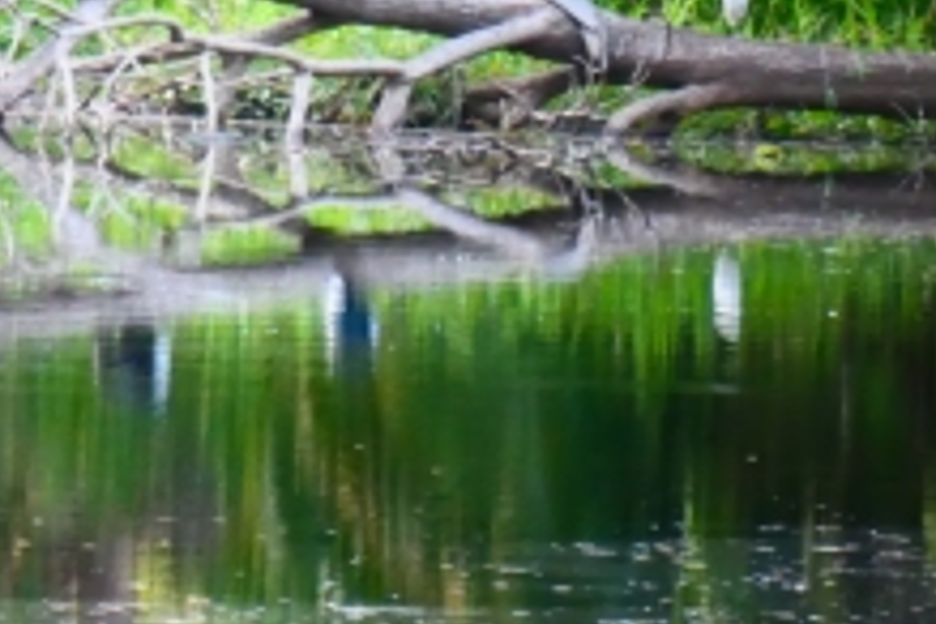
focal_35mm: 1193
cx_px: -150
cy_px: 113
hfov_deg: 1.7
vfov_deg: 1.2
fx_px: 31016
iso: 1000
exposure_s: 1/125
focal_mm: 119.3
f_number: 6.4
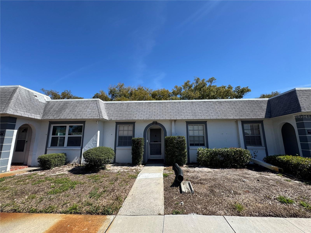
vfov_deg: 85.7
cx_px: 156
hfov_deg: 102.1
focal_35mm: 14
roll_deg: +0.2
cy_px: 116
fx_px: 126
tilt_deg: +9.8
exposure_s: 1/1506
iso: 50
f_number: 2.2
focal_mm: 2.22
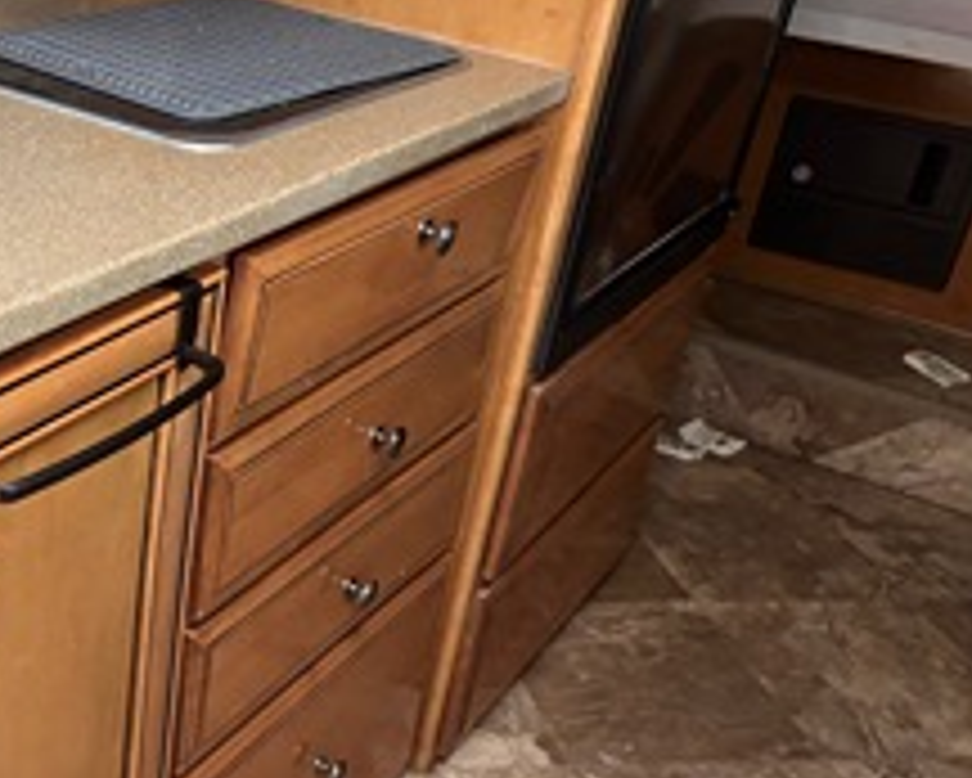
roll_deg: -4.0
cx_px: 76
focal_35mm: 47
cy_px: 454
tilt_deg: -29.2
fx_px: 1353
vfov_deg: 32.0
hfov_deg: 36.7
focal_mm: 5.96
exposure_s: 1/60
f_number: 1.6
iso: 250
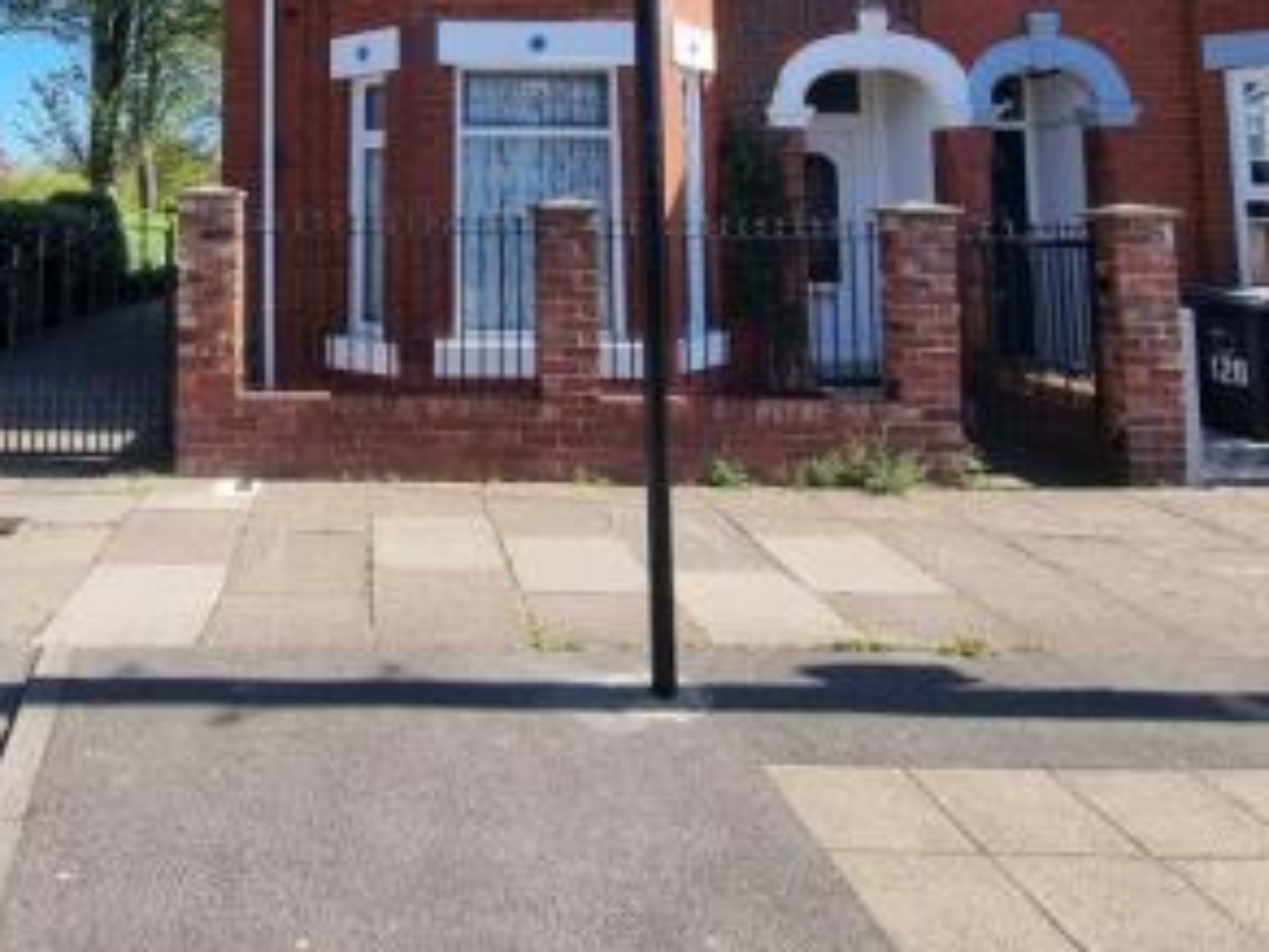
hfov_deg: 64.7
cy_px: 141
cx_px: 380
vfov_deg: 48.8
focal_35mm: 26
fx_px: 953
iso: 50
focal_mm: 2.2
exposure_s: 1/1024
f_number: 2.2
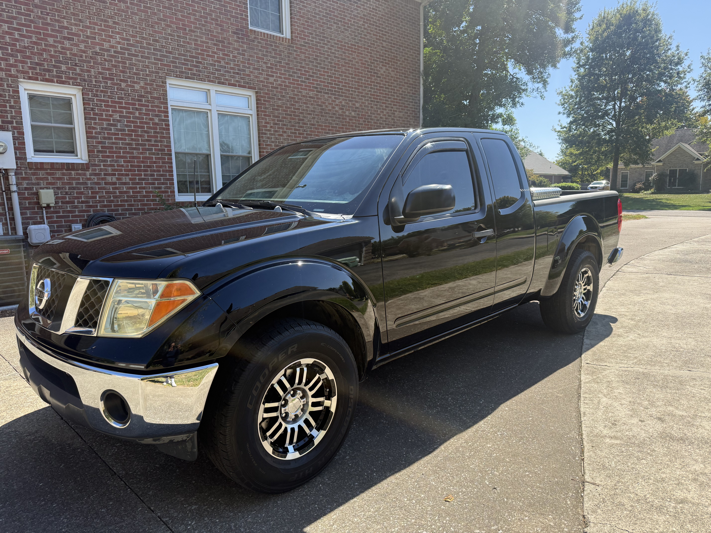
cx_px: 356
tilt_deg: -9.1
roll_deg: +0.4
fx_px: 493
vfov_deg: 56.8
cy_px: 266
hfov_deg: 71.6
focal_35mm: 24
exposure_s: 1/1653
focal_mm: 6.76
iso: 100
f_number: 1.78
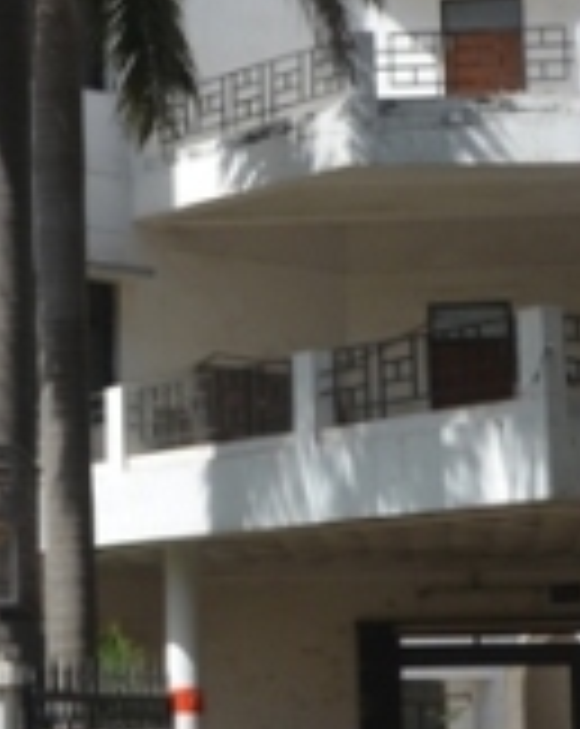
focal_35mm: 123
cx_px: 11
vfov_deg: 15.7
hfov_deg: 12.4
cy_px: 310
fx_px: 2646
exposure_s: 1/400
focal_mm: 21
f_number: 10
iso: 250
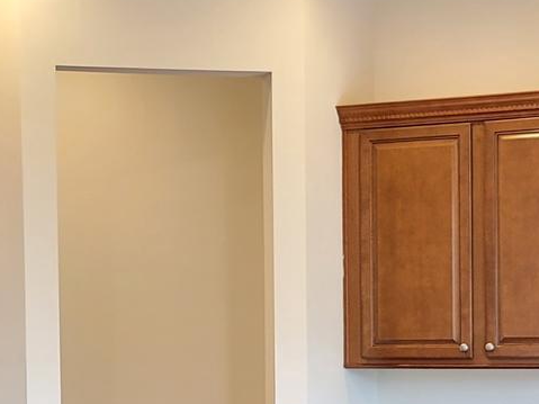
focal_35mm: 107
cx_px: 246
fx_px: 1666
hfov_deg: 18.4
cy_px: 380
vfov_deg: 13.7
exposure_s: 1/60
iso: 250
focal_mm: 7
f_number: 1.8
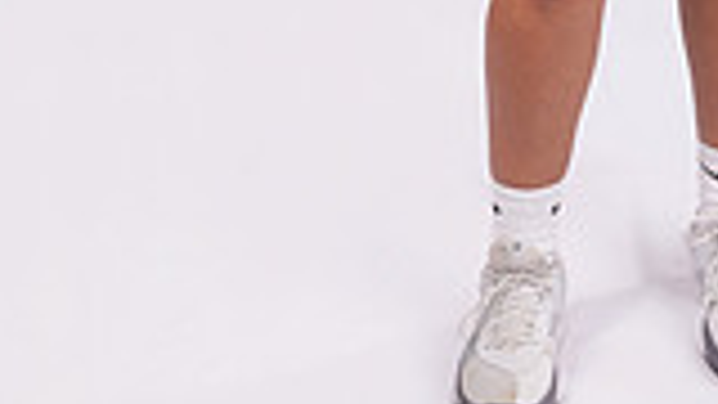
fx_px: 1847
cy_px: -503
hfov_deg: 21.7
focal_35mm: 97
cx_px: 579
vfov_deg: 10.9
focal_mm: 33
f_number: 7.1
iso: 160
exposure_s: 1/200
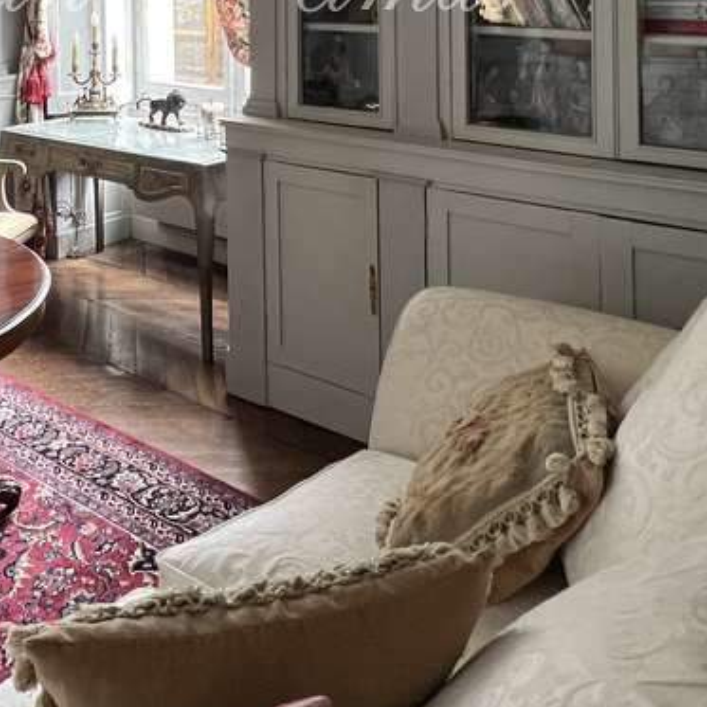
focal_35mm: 37
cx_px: 121
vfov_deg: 38.7
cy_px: -30
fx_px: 855
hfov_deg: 42.5
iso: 125
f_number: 1.8
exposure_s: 1/99
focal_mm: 1.57
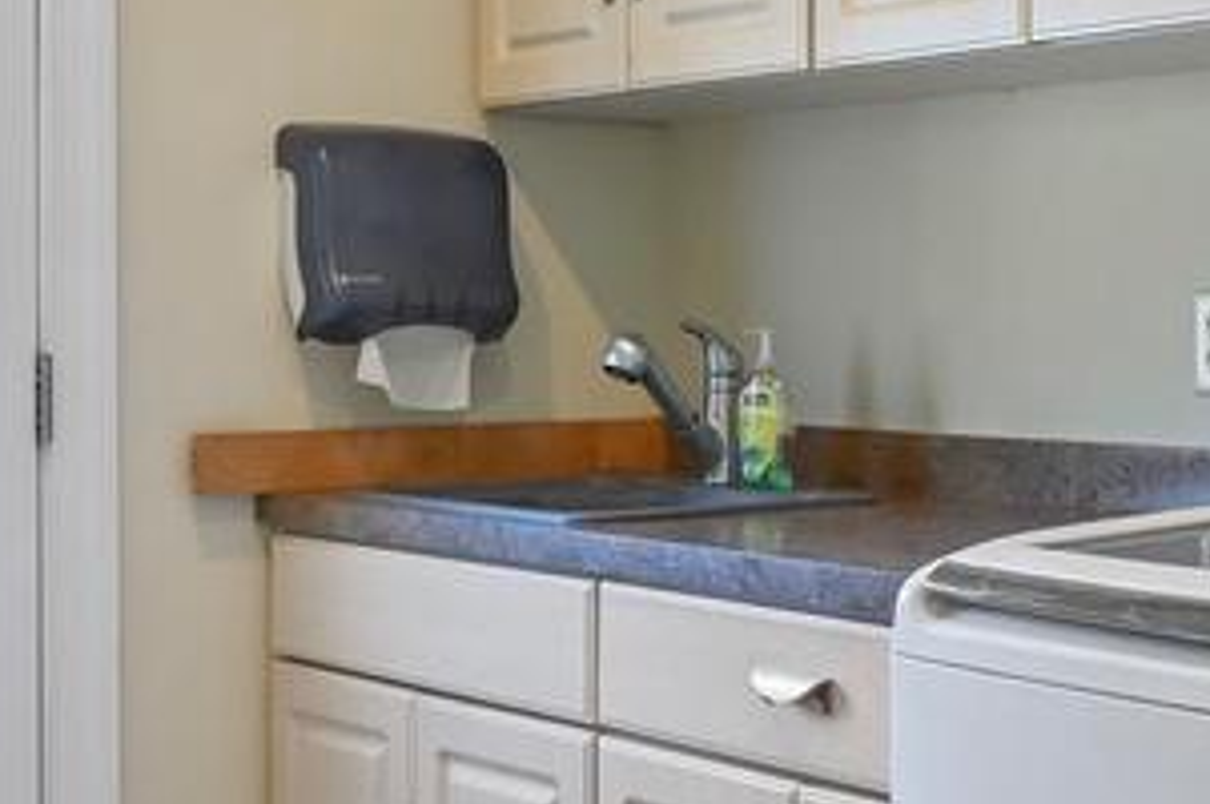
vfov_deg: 20.2
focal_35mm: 67
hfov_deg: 28.9
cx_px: 1097
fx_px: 2249
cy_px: 297
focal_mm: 14
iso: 200
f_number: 5
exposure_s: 1/20
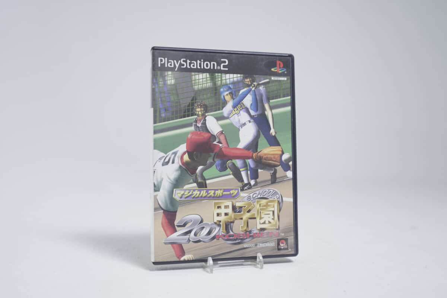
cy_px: 149
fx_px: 447
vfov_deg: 36.9
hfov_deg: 53.1
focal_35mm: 36
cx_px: 224
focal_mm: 36
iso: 100
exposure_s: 1/8
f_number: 4.5
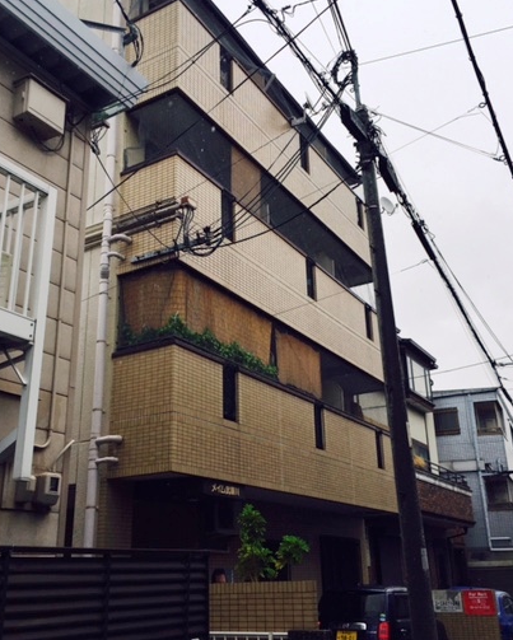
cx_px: 261
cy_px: 324
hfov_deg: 41.2
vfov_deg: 50.3
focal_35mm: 36
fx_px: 683
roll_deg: +1.4
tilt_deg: +20.3
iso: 32
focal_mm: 4.15
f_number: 2.2
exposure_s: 1/1980
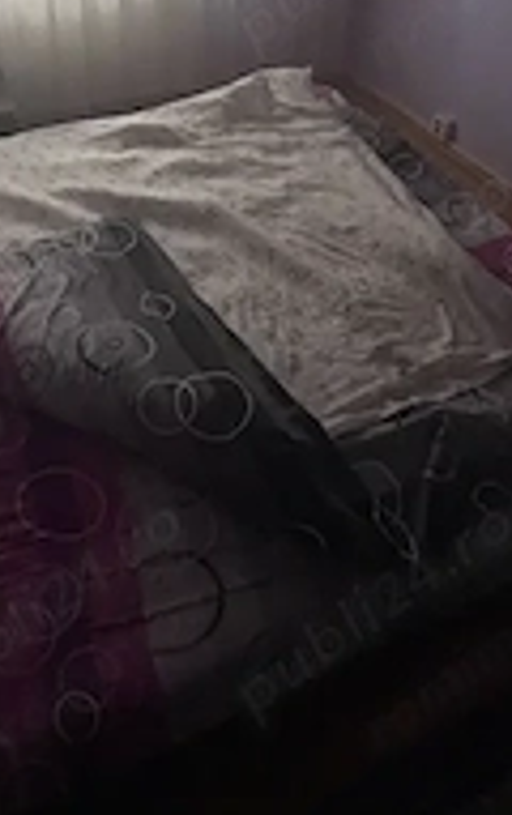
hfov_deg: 39.6
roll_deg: +1.9
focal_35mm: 31
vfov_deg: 49.6
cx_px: 128
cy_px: -4
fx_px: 690
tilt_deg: -17.8
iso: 200
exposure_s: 1/50
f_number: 2.2
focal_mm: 2.22
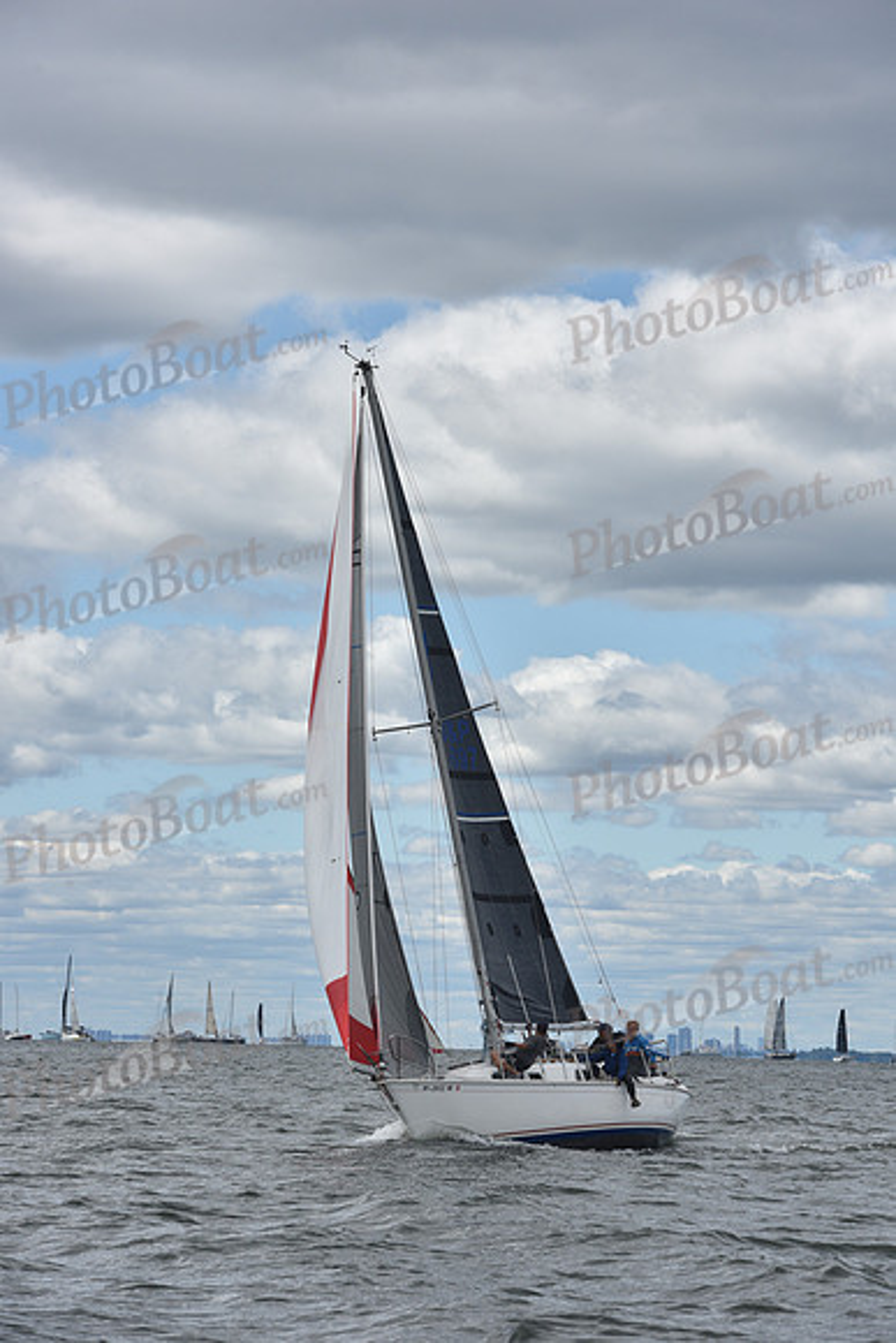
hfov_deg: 9.5
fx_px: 5410
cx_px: 448
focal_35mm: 145
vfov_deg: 14.2
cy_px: 672
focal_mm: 145
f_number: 11
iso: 250
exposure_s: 1/800
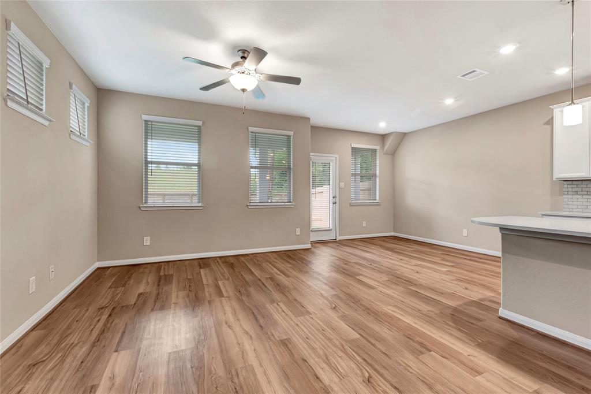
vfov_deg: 77.3
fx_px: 246
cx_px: 296
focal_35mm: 15
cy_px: 197
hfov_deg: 100.4
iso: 200
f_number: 8
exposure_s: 1/15
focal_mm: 10
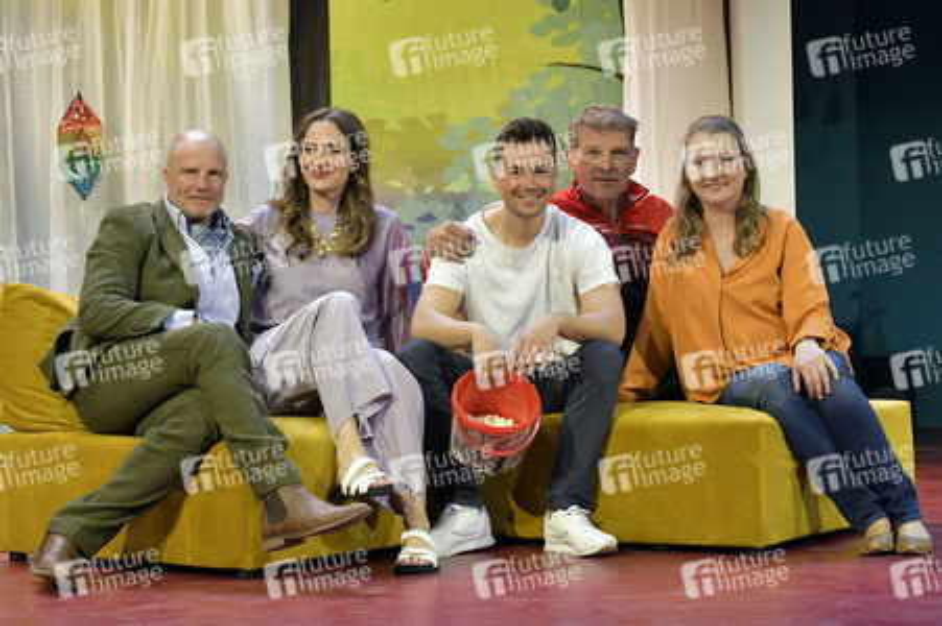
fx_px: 1830
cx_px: 471
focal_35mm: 70
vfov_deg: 19.4
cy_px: 313
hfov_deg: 28.9
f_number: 7.1
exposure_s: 1/250
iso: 3200
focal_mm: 70
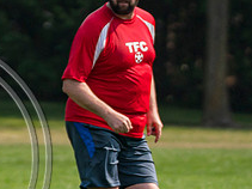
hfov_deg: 1.6
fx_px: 9022
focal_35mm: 1240
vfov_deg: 1.2
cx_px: -36
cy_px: 188
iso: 400
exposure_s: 1/8000
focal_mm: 200
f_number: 2.8
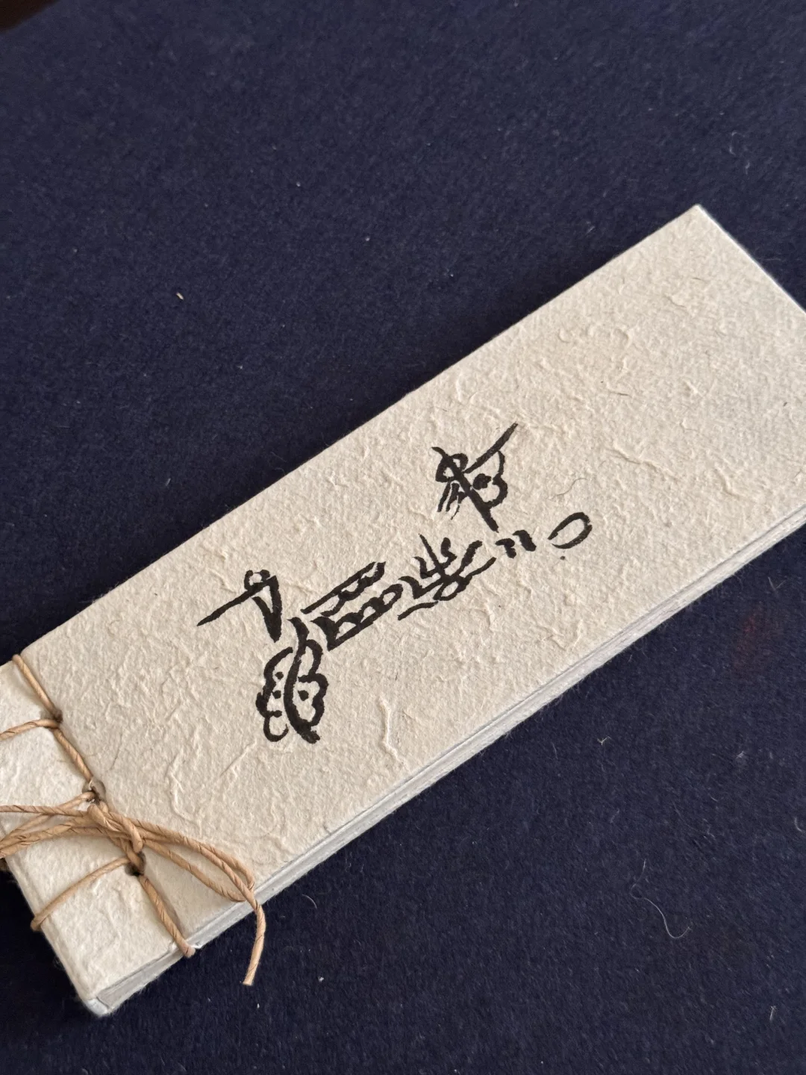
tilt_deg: -62.6
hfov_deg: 30.3
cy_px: 538
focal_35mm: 48
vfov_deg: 39.7
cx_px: 403
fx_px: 1490
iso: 400
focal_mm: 6.76
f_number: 1.78
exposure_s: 1/40
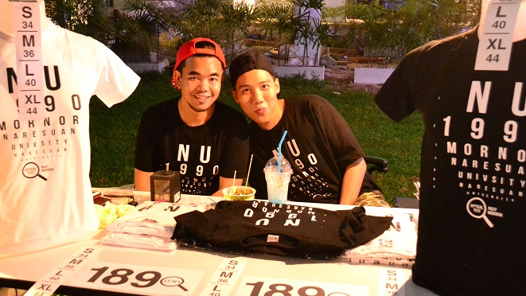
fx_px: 530
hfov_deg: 52.8
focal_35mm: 38
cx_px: 259
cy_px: 139
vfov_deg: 31.2
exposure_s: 1/25
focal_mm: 20
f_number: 5
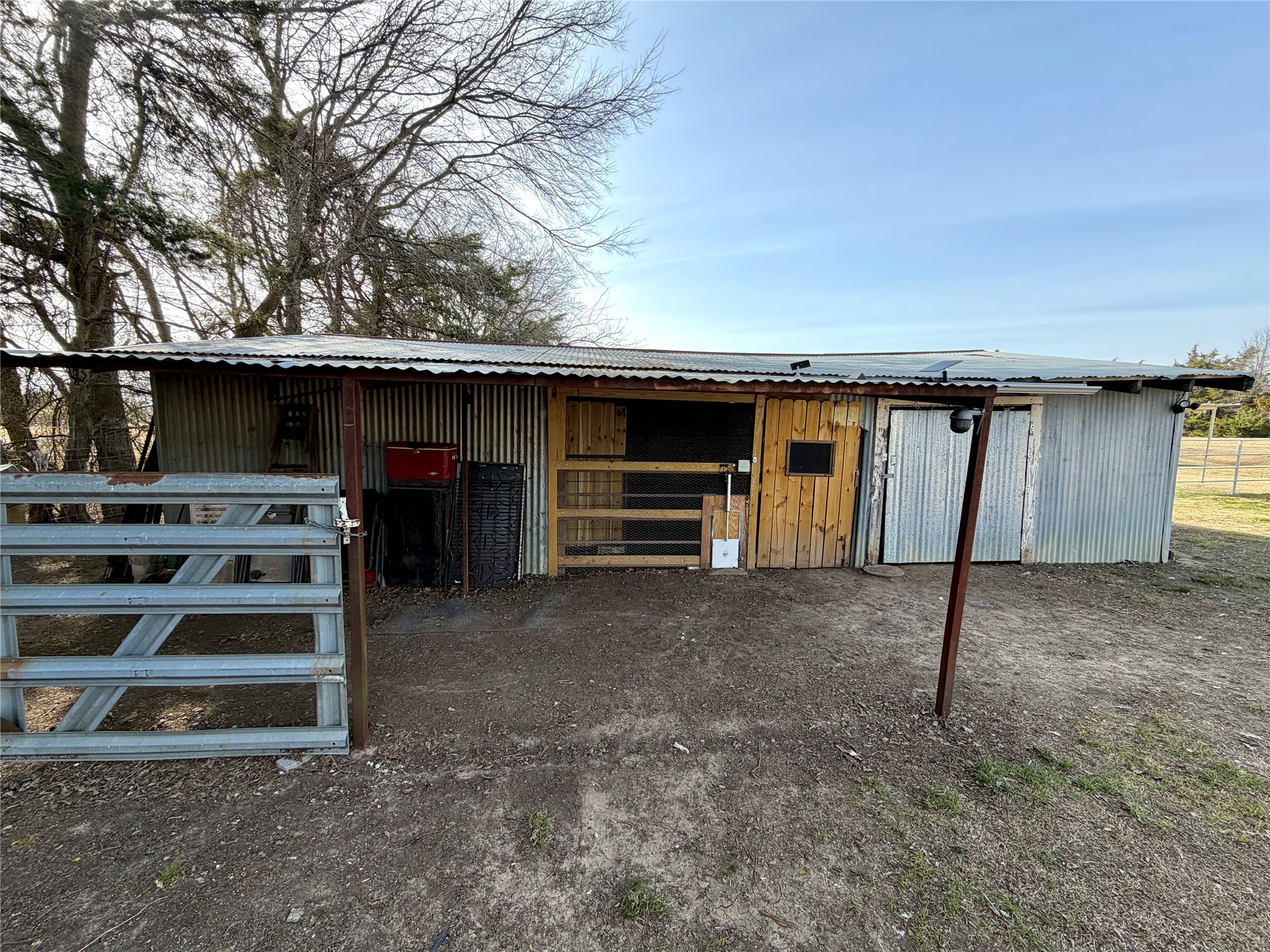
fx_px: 514
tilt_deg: -6.7
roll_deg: -0.3
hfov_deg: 102.1
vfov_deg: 85.7
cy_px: 476
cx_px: 635
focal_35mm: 14
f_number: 2.2
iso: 40
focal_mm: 2.22
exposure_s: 1/237
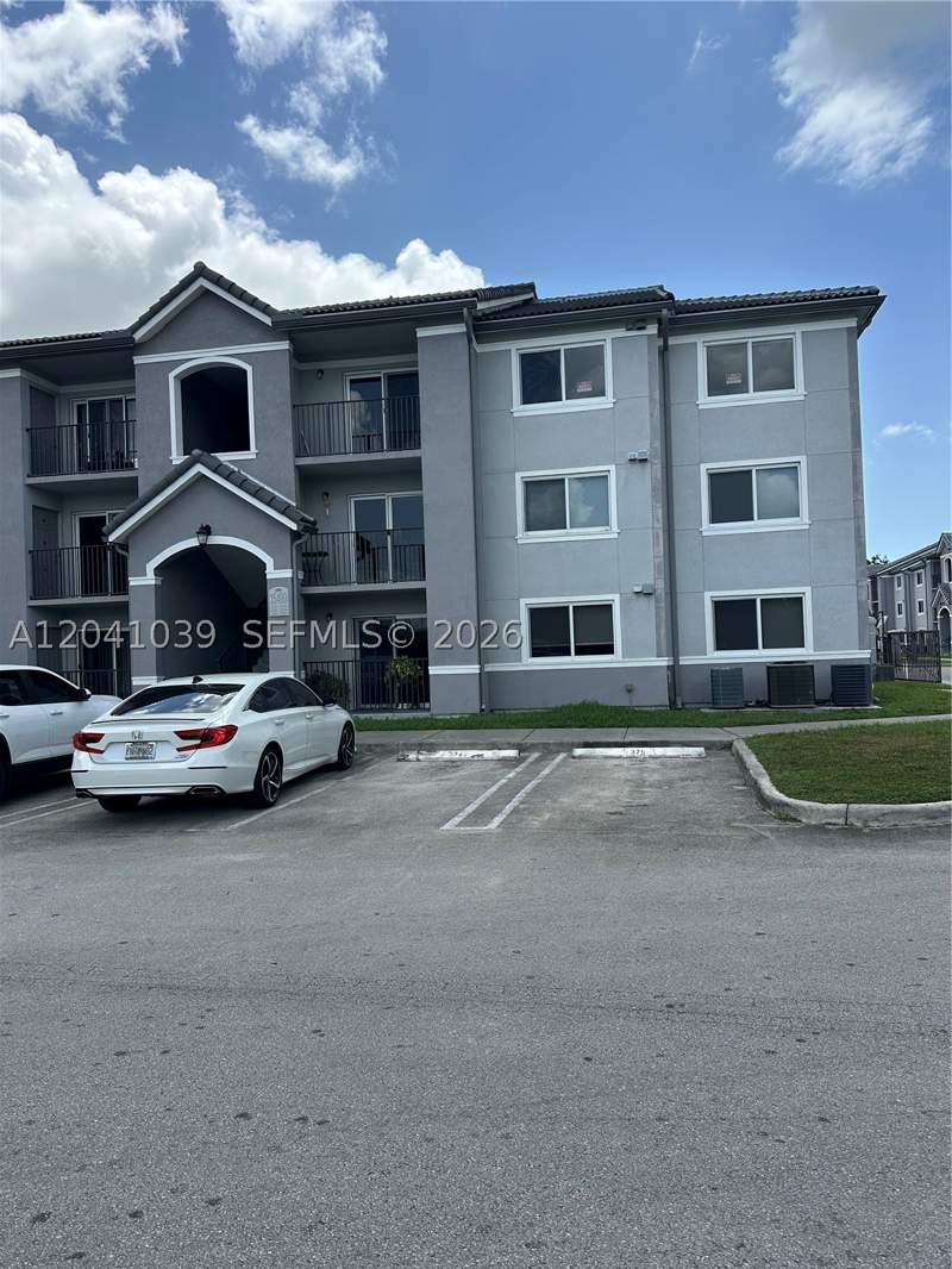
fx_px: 880
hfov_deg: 56.8
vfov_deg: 71.6
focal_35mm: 24
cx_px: 476
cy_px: 634
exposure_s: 1/2809
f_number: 1.78
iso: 80
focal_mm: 6.86
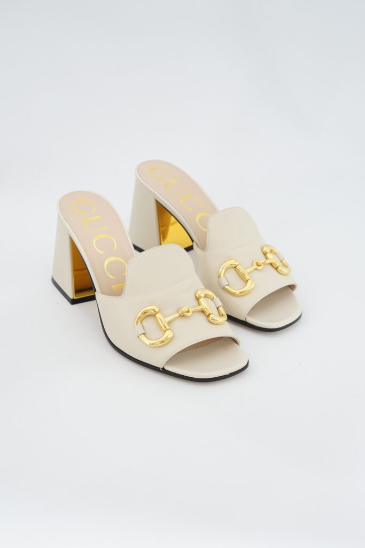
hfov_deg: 27.0
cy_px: 274
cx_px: 182
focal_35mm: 50
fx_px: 760
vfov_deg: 39.6
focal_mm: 50
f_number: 6.3
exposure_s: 1/13
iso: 640
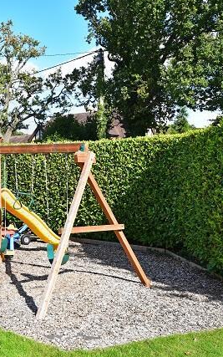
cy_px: 176
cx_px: 14
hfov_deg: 26.3
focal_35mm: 47
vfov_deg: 42.6
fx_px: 457
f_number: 14
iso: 160
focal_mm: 30
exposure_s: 1/80
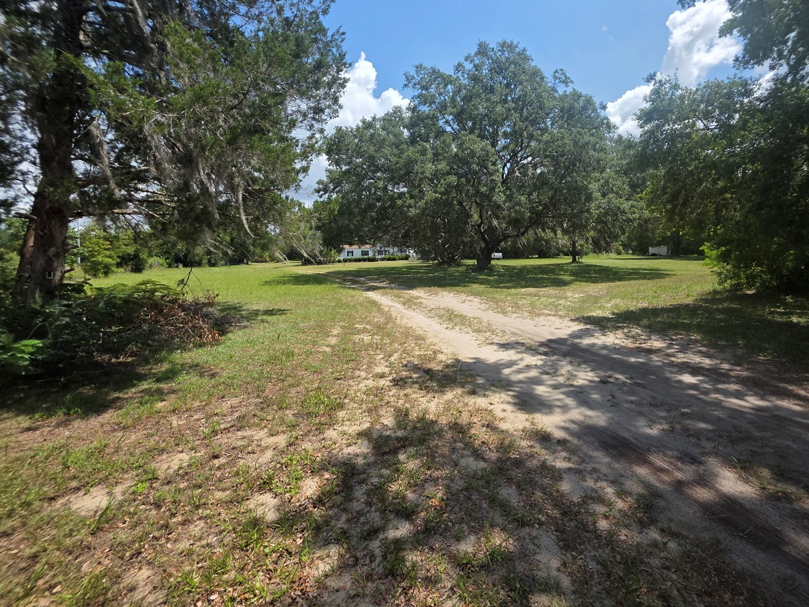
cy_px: 257
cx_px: 447
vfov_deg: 81.2
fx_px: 351
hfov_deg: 97.8
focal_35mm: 15
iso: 40
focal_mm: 2.2
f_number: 1.9
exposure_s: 1/1606
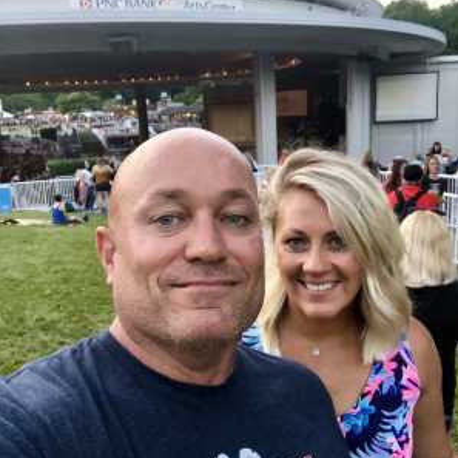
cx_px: 230
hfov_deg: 43.9
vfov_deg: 43.8
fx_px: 569
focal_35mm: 38
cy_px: 252
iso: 100
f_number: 2.2
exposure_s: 1/60
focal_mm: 2.87
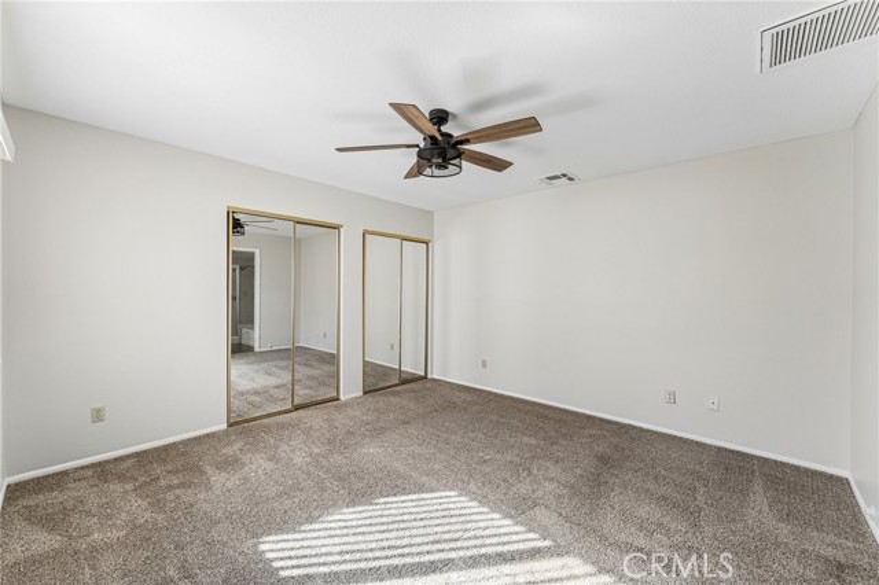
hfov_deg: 104.3
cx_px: 440
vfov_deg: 81.1
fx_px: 342
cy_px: 292
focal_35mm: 14
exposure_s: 1/30
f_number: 9
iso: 400
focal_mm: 14
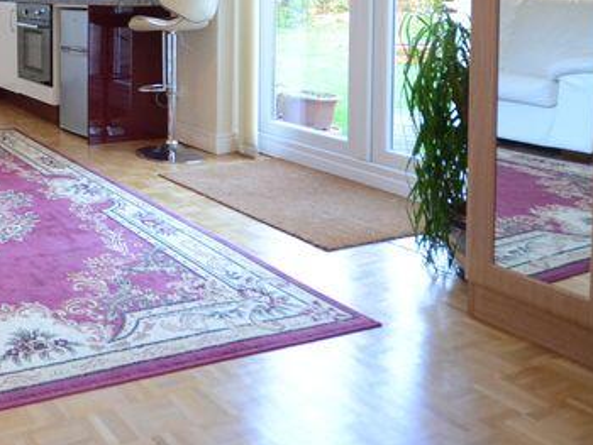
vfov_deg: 35.2
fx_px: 634
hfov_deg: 42.6
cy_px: 3
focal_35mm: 37
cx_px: -10
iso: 2500
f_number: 4
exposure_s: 1/100
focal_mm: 10
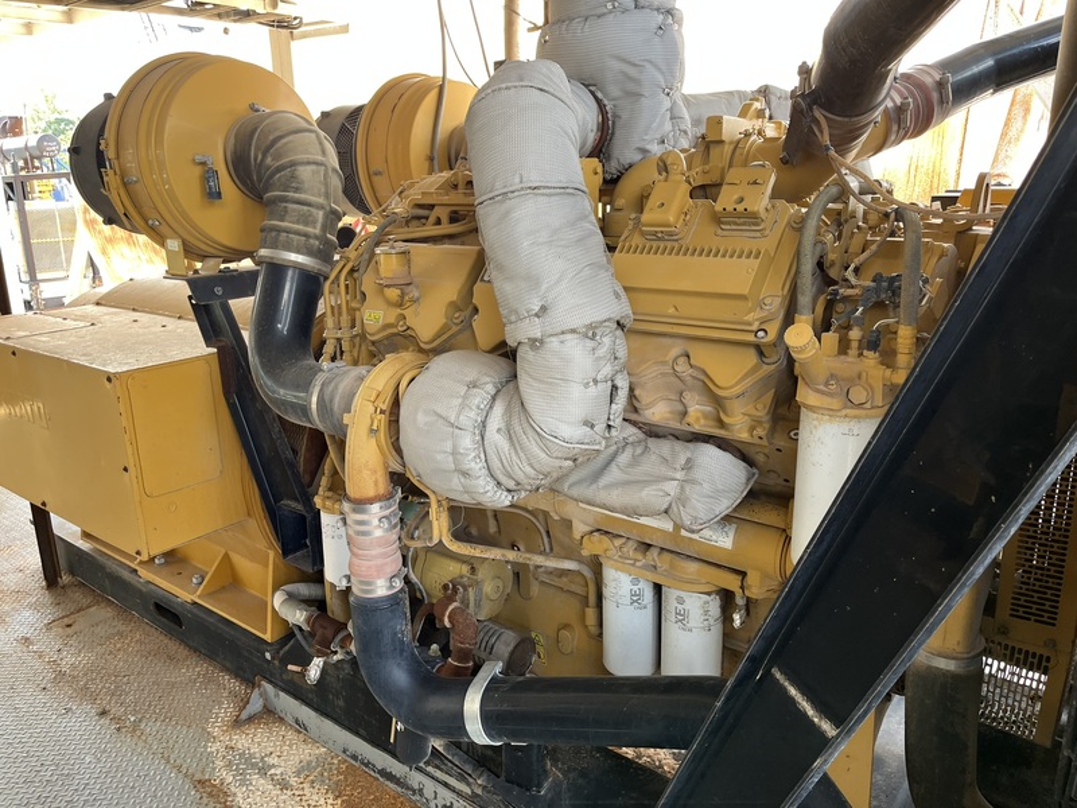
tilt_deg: -15.0
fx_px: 809
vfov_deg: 53.1
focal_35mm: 26
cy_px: 404
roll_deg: +1.3
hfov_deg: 67.3
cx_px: 538
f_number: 1.6
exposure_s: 1/121
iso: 80
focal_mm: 5.1
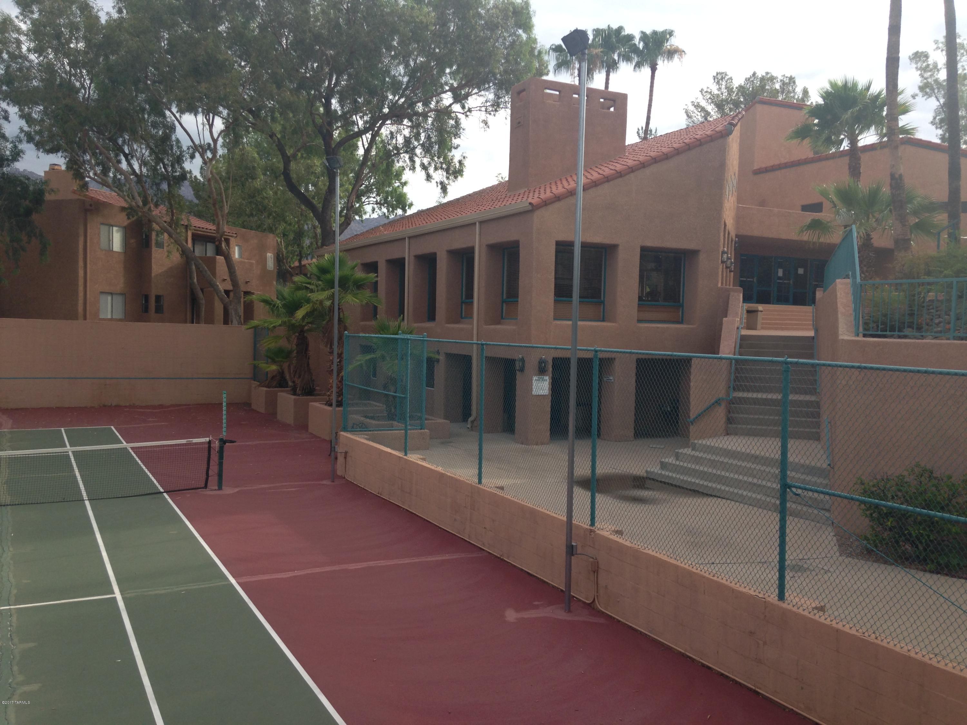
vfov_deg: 42.9
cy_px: 362
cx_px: 484
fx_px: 922
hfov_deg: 55.4
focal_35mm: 33
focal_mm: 4.12
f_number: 2.4
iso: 50
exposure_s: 1/503
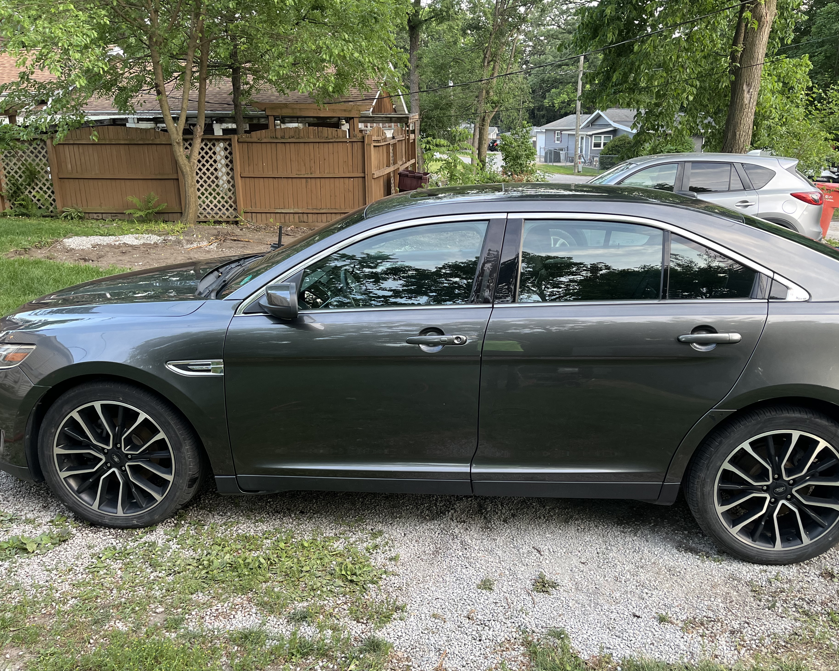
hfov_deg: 62.2
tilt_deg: -17.2
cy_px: 339
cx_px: 445
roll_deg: +0.9
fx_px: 695
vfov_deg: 51.5
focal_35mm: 28
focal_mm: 5.1
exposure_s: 1/111
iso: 125
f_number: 1.6
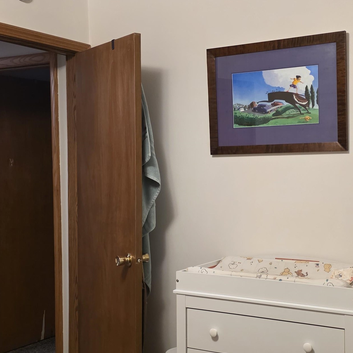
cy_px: 179
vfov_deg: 34.0
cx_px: 224
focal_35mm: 50
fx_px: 577
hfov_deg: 33.8
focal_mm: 6.3
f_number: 1.7
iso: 800
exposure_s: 1/120
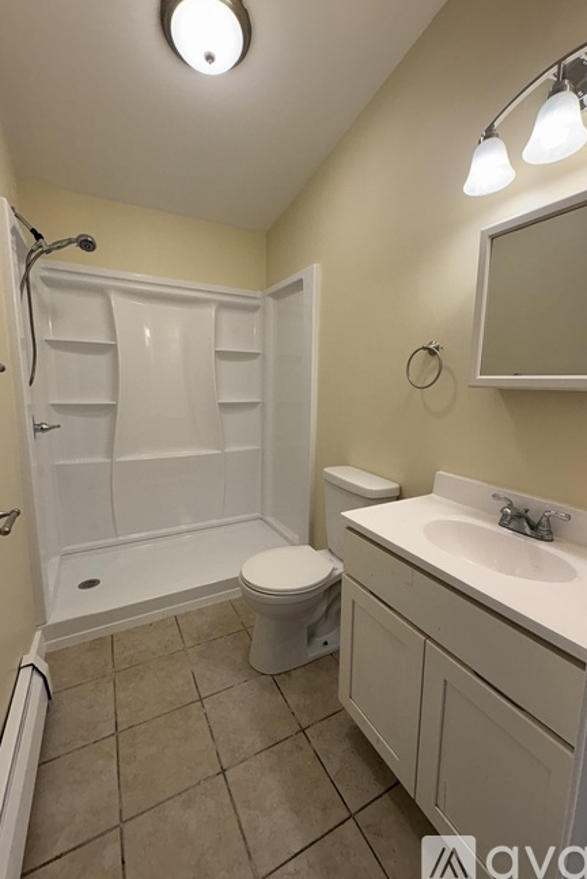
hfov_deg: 77.4
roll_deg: -1.1
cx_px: 302
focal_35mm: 15
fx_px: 366
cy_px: 437
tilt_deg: -7.4
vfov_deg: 100.4
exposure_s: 1/120
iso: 80
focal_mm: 2.22
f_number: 2.2
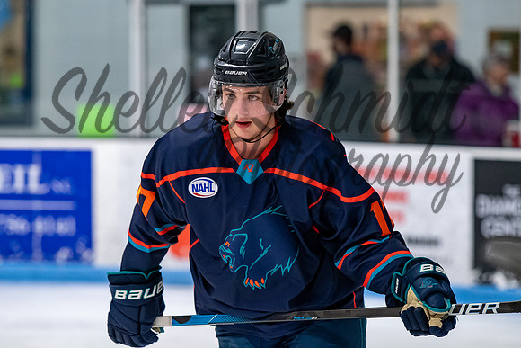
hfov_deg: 7.3
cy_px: 149
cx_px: 228
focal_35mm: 282
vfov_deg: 4.9
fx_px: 4088
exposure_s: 1/800
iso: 2000
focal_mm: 165
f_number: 3.2
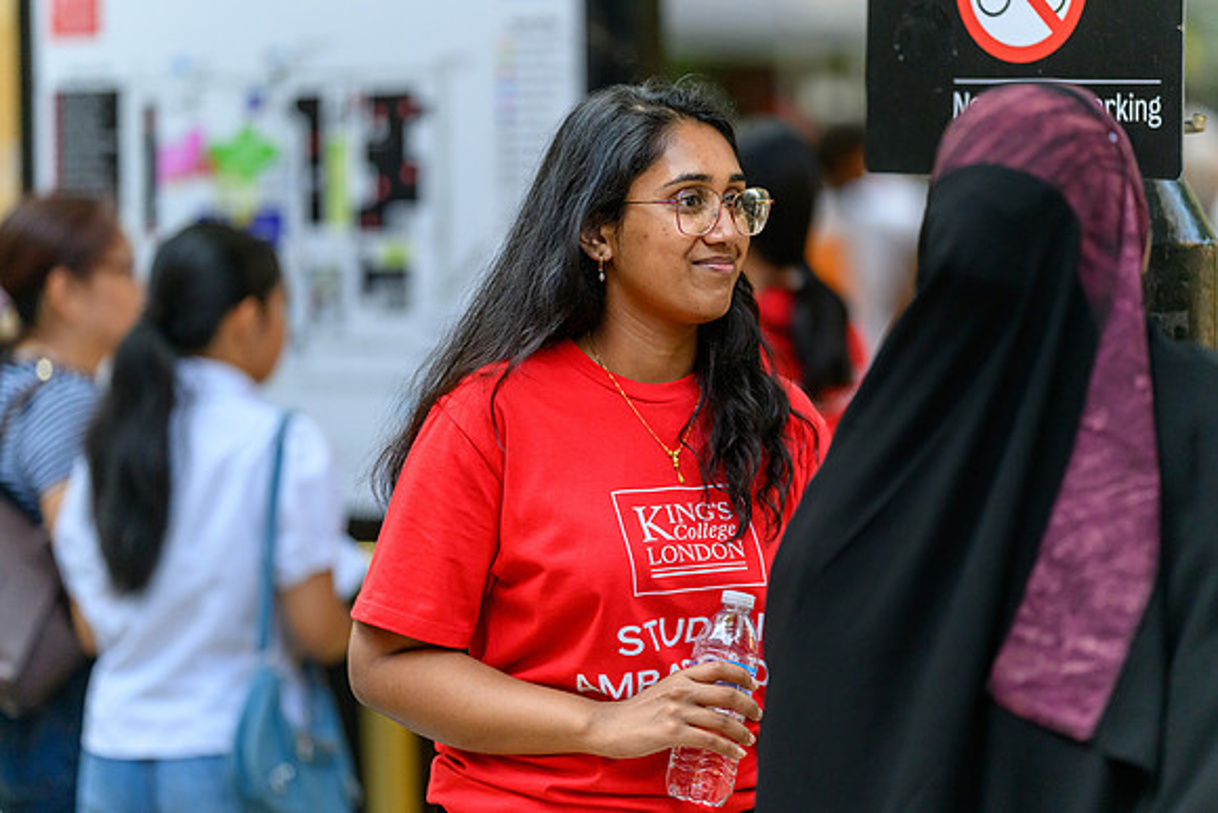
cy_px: 406
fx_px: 4654
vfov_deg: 10.0
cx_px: 609
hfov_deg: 14.9
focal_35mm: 138
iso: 2200
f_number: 1.8
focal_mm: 135
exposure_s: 1/6400
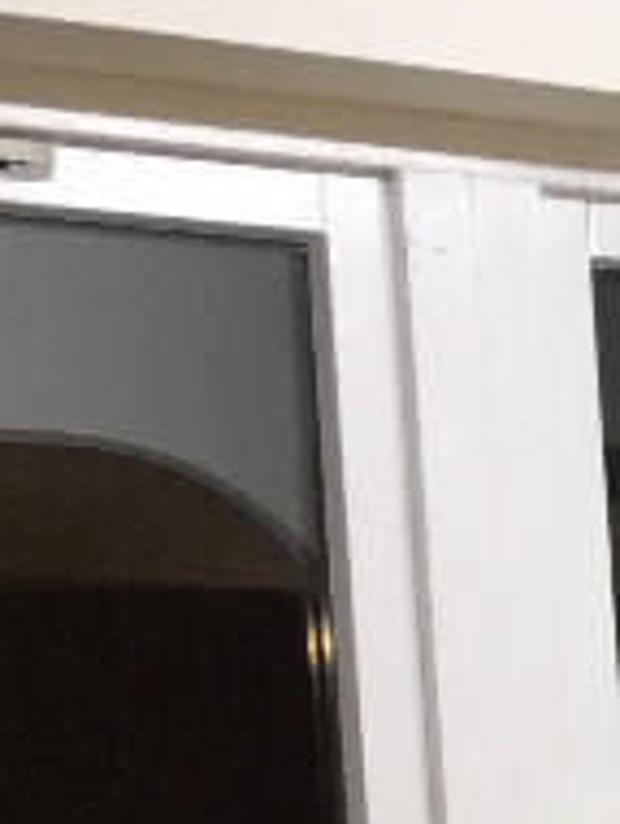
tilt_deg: -5.6
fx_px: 3717
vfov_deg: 12.1
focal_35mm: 156
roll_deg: +0.4
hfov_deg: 7.7
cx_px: 2111
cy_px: 1219
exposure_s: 1/33
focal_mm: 4.15
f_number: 2.2
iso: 125
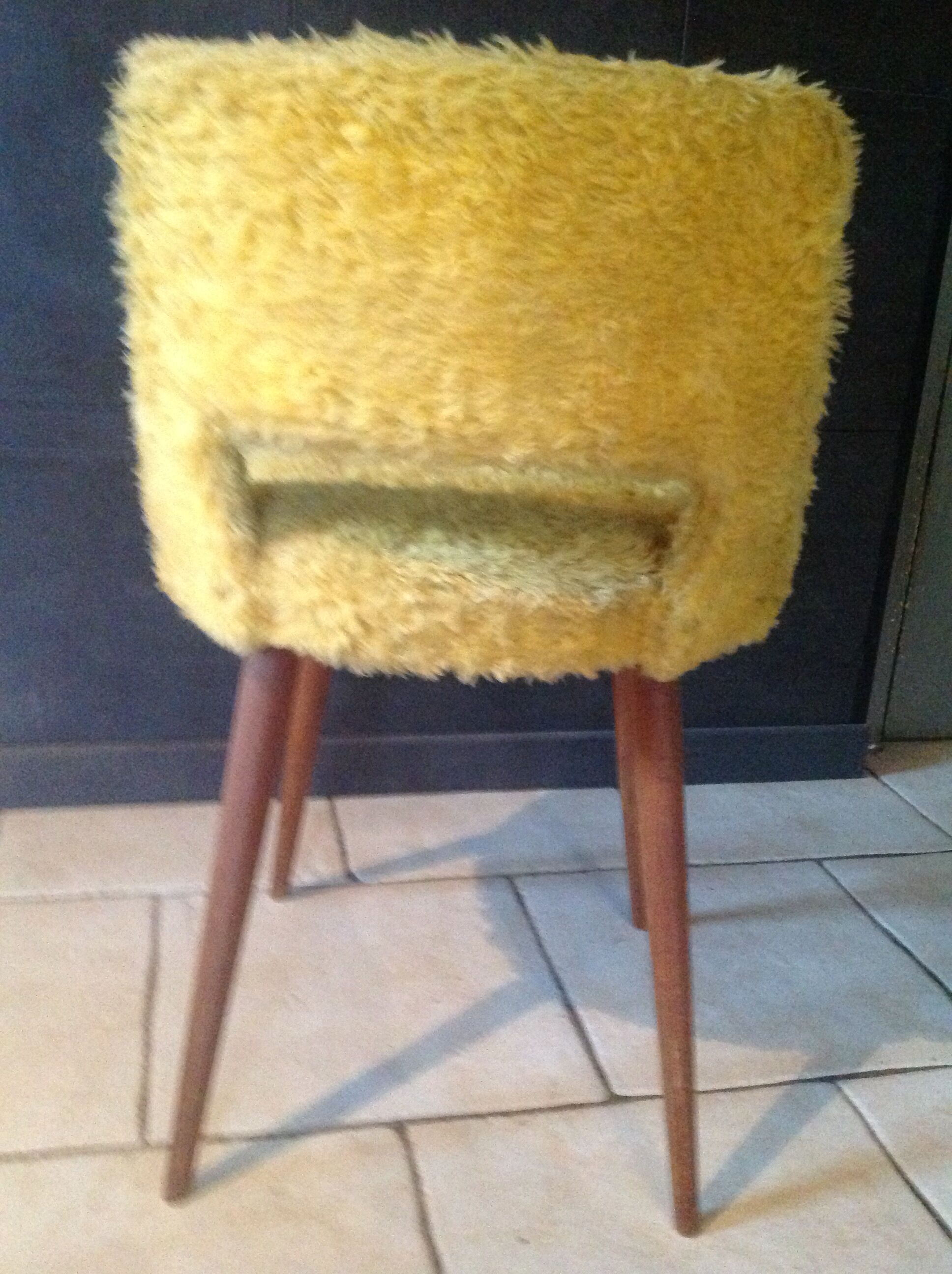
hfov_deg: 40.6
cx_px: 476
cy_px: 637
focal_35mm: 35
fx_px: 1287
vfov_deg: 52.7
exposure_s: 1/15
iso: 800
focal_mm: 4.28
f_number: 2.4
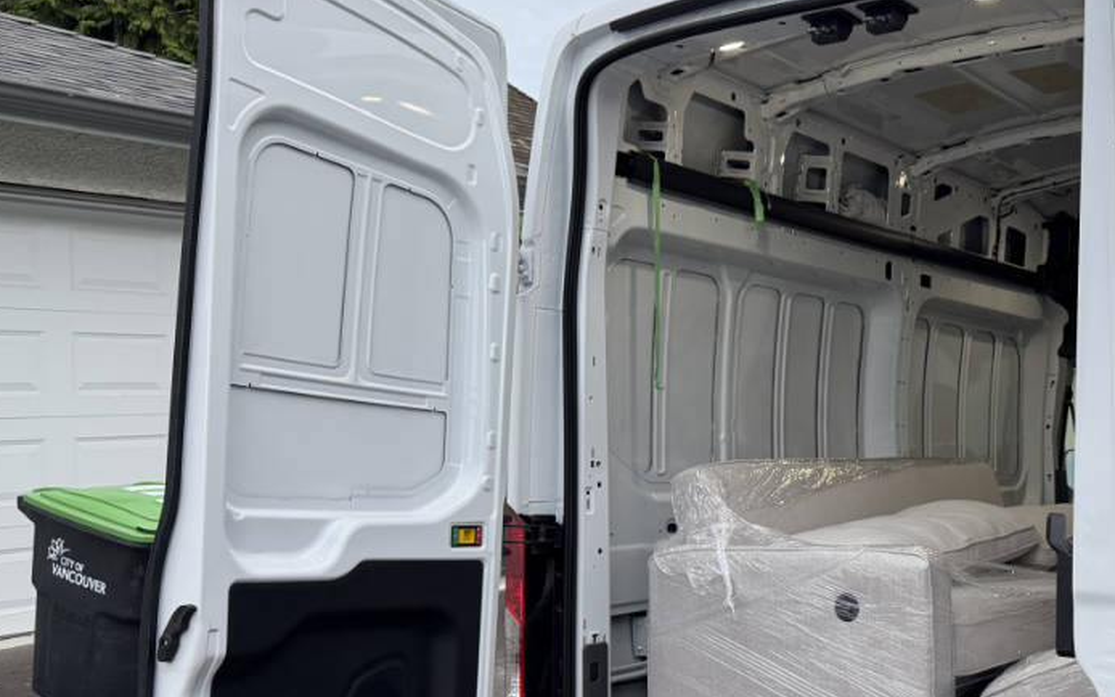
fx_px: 1337
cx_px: 901
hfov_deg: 43.1
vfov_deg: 29.1
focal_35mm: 44
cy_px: 448
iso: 160
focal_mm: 6.8
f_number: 1.8
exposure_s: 1/210
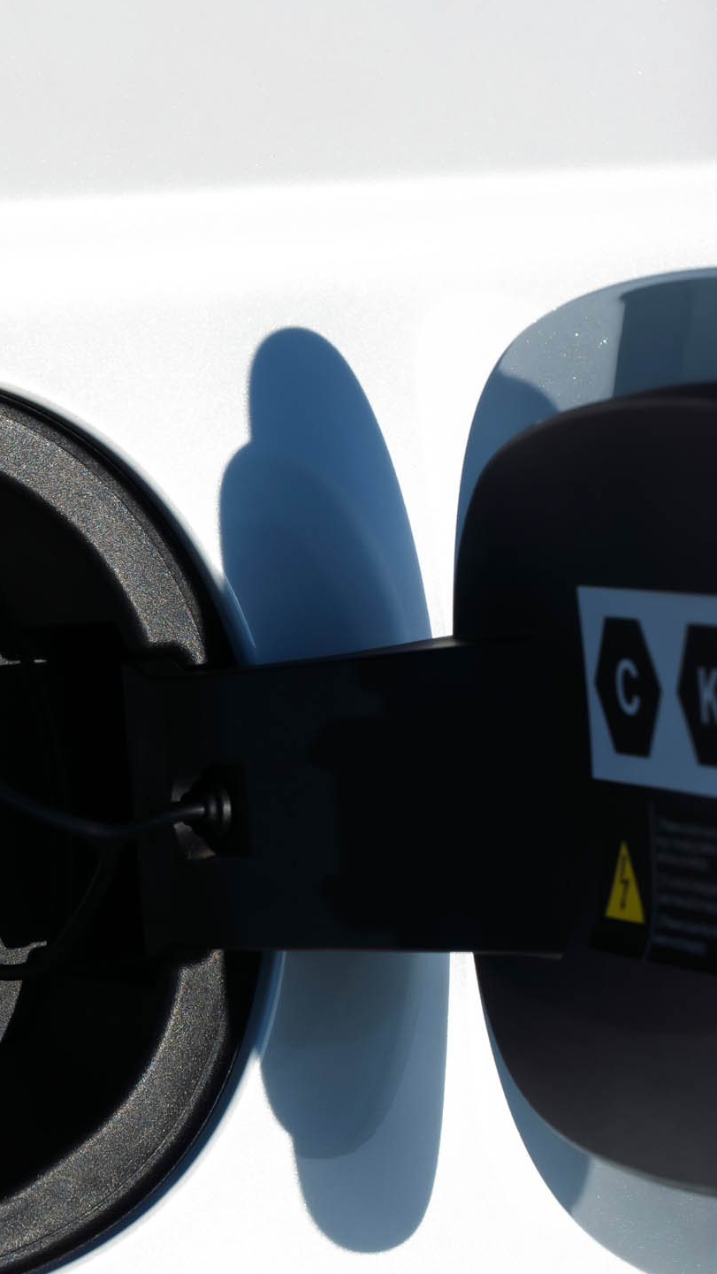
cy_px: 634
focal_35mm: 163
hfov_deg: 7.4
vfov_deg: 13.2
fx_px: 5507
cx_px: -27
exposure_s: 1/500
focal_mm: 64
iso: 250
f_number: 7.1
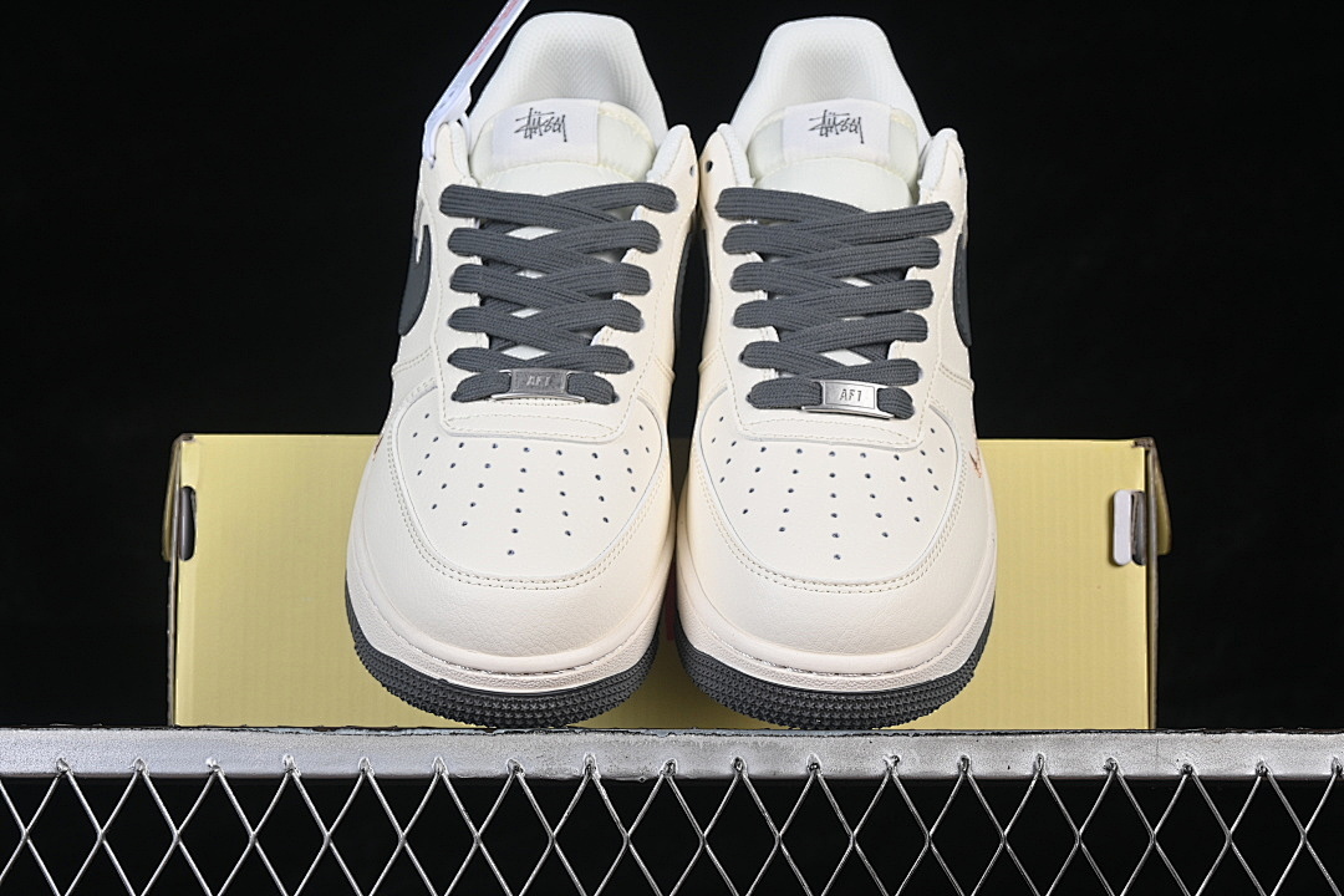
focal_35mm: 75
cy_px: 448
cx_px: 672
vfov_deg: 18.2
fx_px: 2800
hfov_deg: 27.0
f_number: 8
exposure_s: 1/60
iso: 160
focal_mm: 50
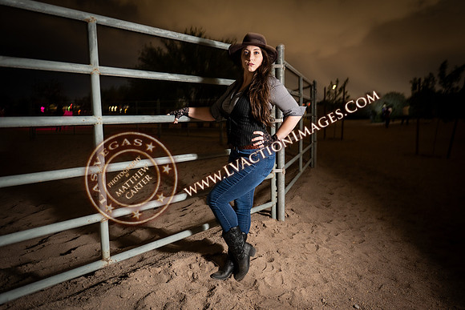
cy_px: 157
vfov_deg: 48.1
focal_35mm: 27
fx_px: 347
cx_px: 251
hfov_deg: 67.5
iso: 250
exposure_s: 1/2
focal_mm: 24
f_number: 2.8
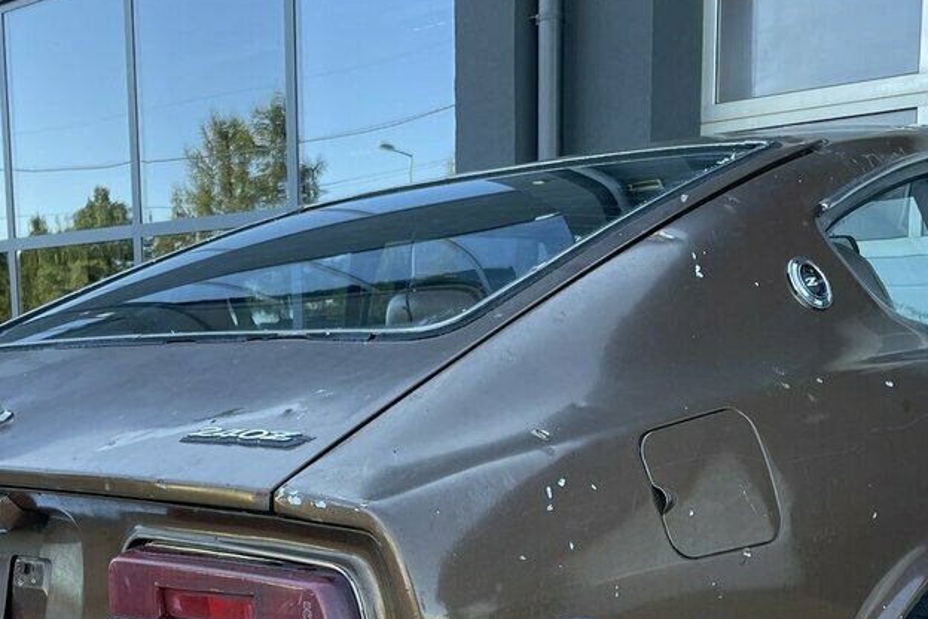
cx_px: 535
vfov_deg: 25.1
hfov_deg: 38.1
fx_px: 1340
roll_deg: -0.2
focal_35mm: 52
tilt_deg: -8.5
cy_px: 567
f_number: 1.6
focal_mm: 4.2
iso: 32
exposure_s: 1/128
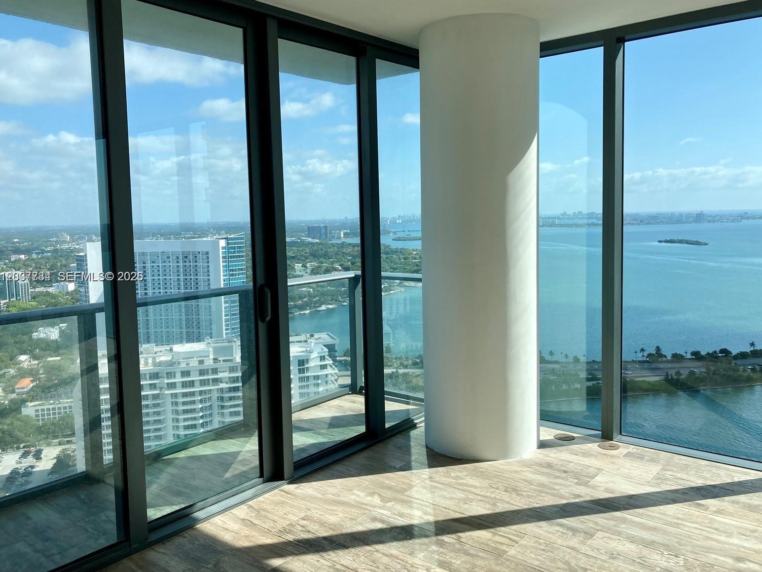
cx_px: 384
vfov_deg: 48.2
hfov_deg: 61.7
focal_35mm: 29
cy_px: 277
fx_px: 638
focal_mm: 3.99
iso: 20
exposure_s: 1/1675
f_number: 1.8
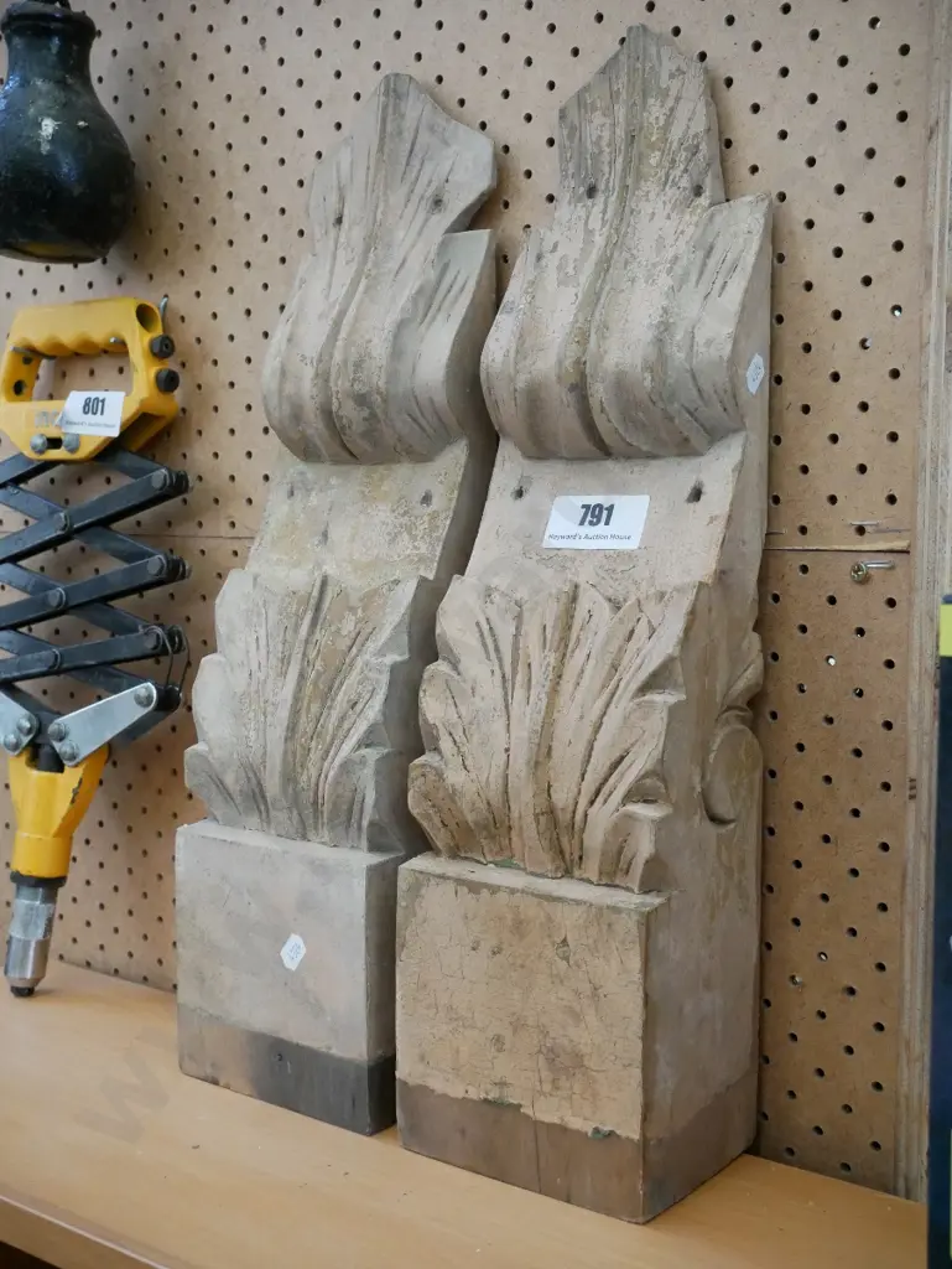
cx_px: 476
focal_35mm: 40
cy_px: 634
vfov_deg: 46.8
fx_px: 1466
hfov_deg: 36.0
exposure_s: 1/100
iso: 3200
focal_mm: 20
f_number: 5.6
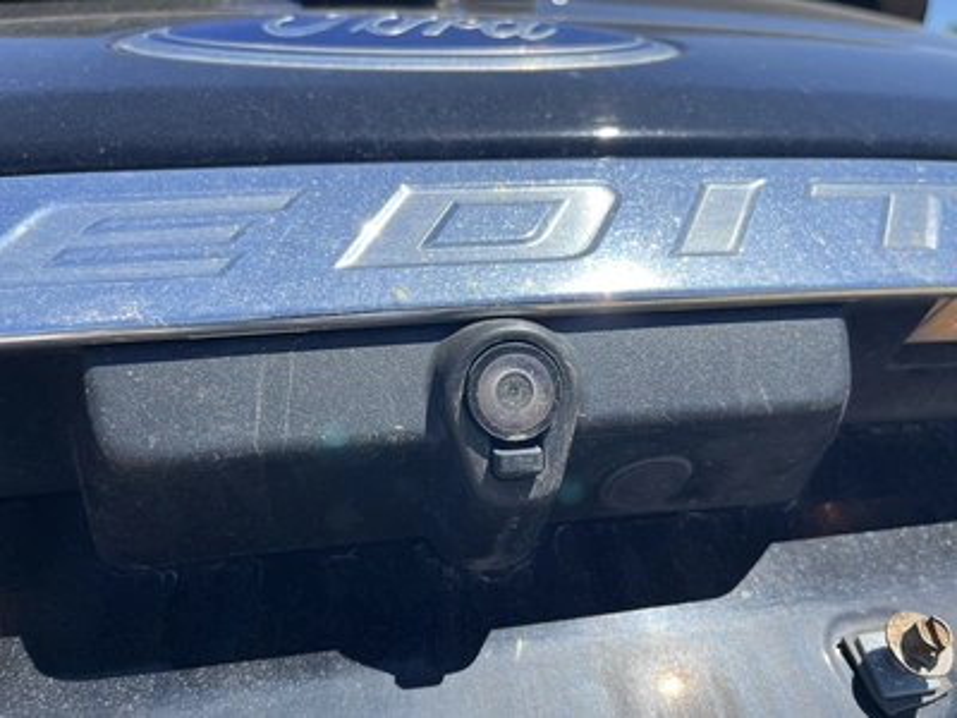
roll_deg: +1.5
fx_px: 719
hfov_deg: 67.3
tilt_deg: -17.2
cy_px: 359
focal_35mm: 26
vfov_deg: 53.1
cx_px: 478
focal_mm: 5.1
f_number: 1.6
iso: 50
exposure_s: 1/2825
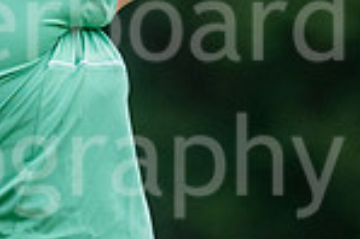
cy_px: 43
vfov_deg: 0.8
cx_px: 39
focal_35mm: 1747
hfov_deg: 1.2
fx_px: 17451
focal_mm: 300
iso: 500
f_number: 4
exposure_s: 1/1000
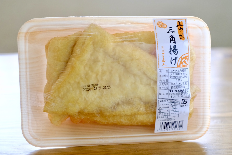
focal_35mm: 53
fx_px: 342
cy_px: 78
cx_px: 116
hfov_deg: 37.5
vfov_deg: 25.6
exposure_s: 1/20
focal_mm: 35
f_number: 3.2
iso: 1600
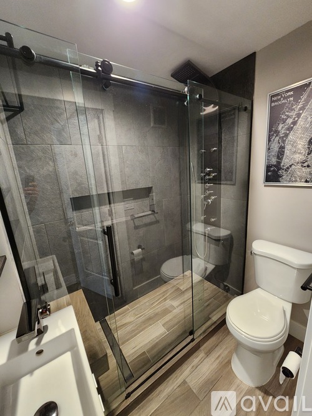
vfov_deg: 106.2
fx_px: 156
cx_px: 156
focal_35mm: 13
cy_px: 208
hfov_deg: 89.9
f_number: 2.2
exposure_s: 1/30
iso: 640
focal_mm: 2.2
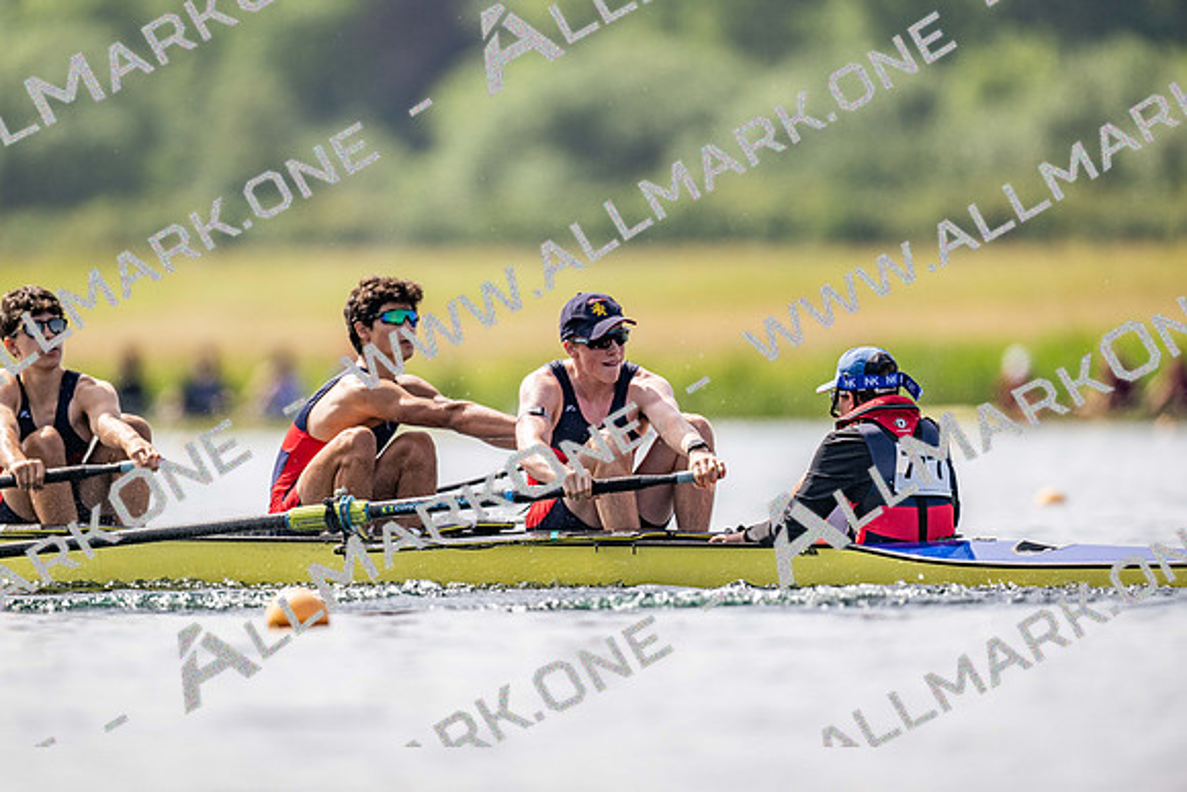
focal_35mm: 600
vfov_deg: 2.3
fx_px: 19787
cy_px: 396
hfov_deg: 3.4
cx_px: 594
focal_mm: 600
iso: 200
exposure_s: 1/2500
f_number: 4
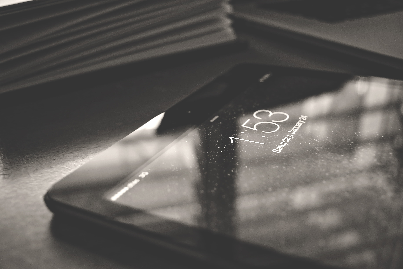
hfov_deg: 49.6
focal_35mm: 39
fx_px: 437
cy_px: 134
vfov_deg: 34.2
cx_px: 202
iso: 800
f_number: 4.2
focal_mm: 26
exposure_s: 1/25
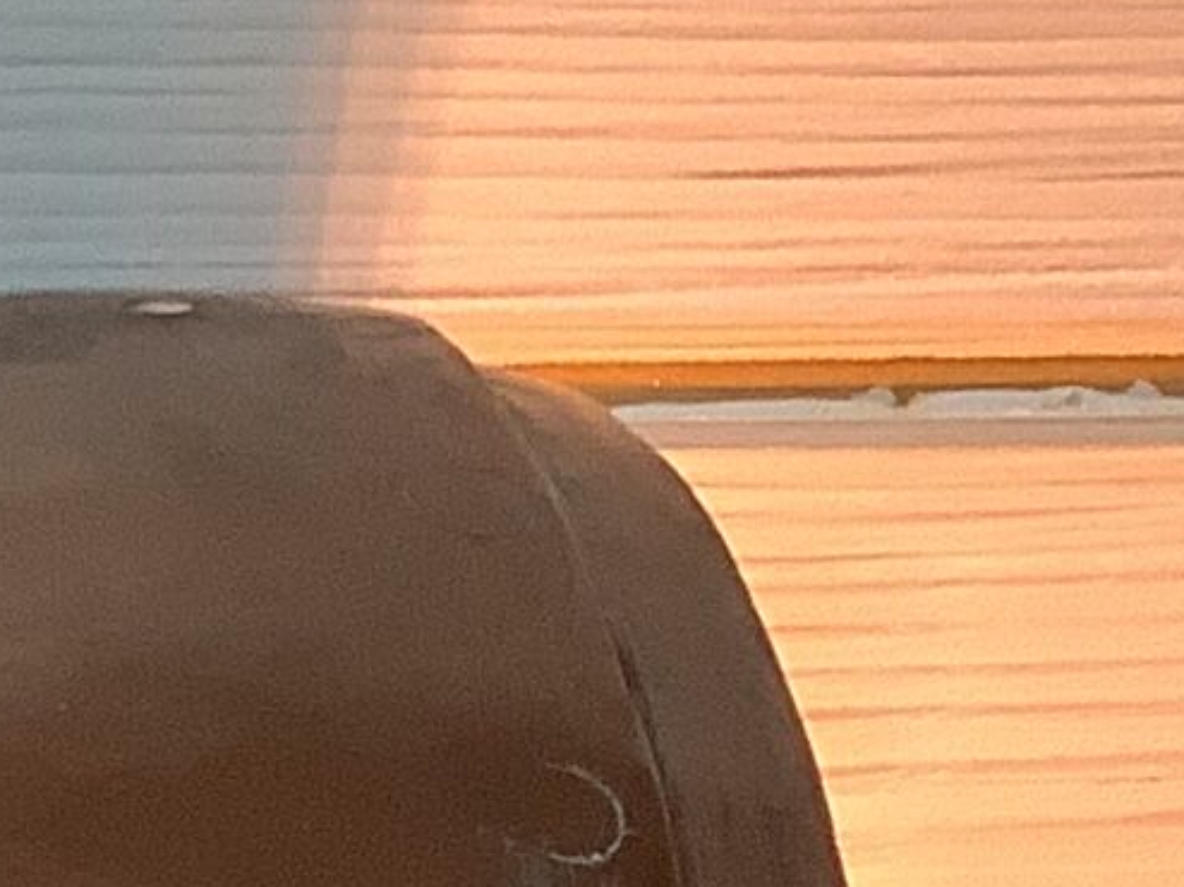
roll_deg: +0.0
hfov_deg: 9.5
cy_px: 2601
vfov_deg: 6.6
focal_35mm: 205
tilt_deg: -20.9
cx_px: -338
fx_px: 7008
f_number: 2.4
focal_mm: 3.3
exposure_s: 1/60
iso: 100
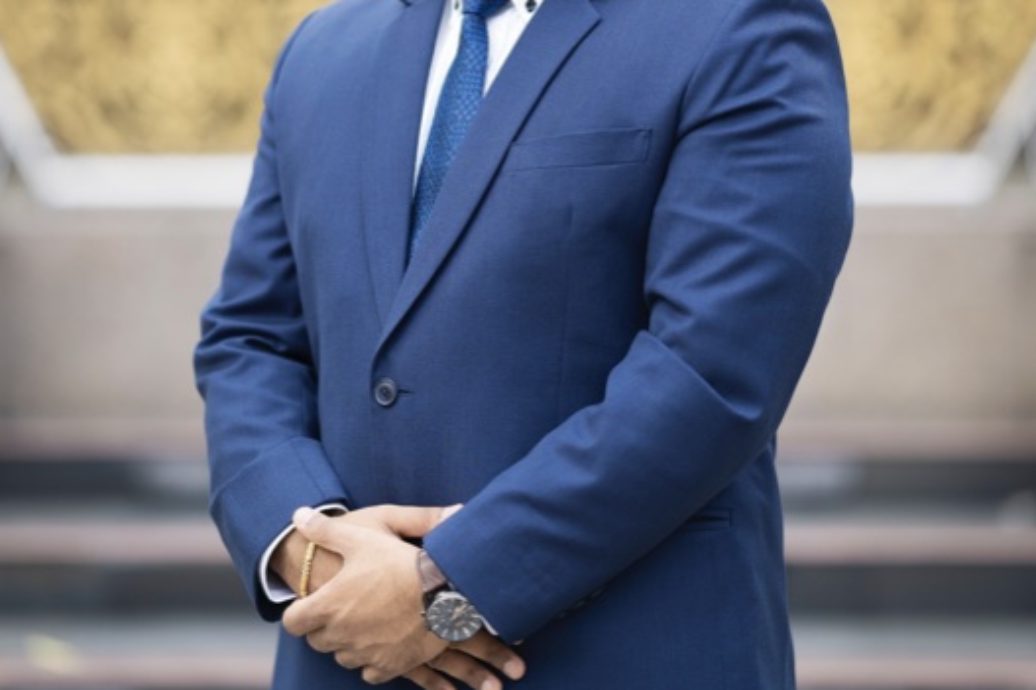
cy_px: 104
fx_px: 3711
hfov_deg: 15.9
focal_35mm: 129
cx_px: 520
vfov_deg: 10.6
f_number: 1.4
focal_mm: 85
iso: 160
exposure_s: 1/400
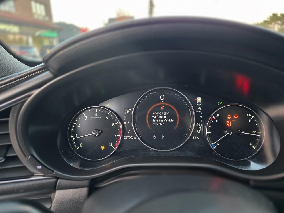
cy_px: 106
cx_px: 142
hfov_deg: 73.9
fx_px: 189
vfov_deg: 58.9
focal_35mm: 23
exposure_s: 1/62.5
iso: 800
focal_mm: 6.25
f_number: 1.7
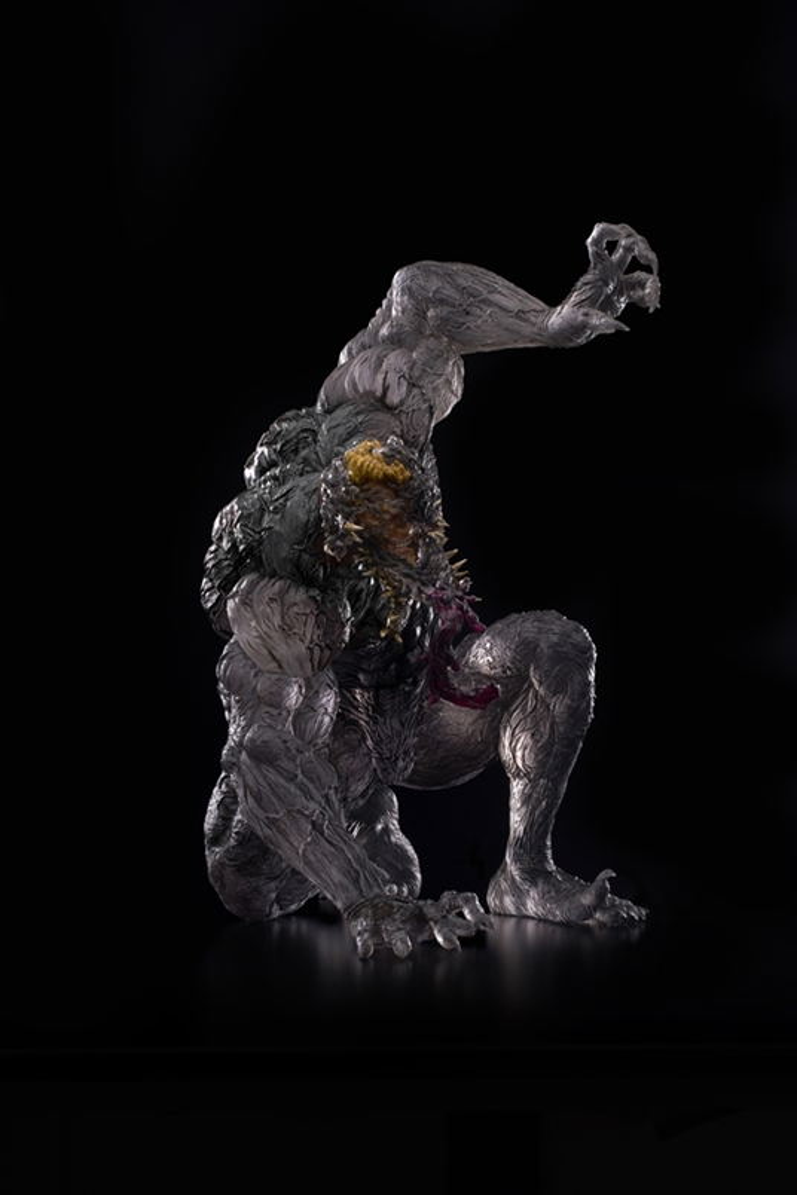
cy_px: 598
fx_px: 3321
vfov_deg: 20.4
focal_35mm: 100
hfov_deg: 13.7
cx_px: 398
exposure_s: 1/125
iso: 200
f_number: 16
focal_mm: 100
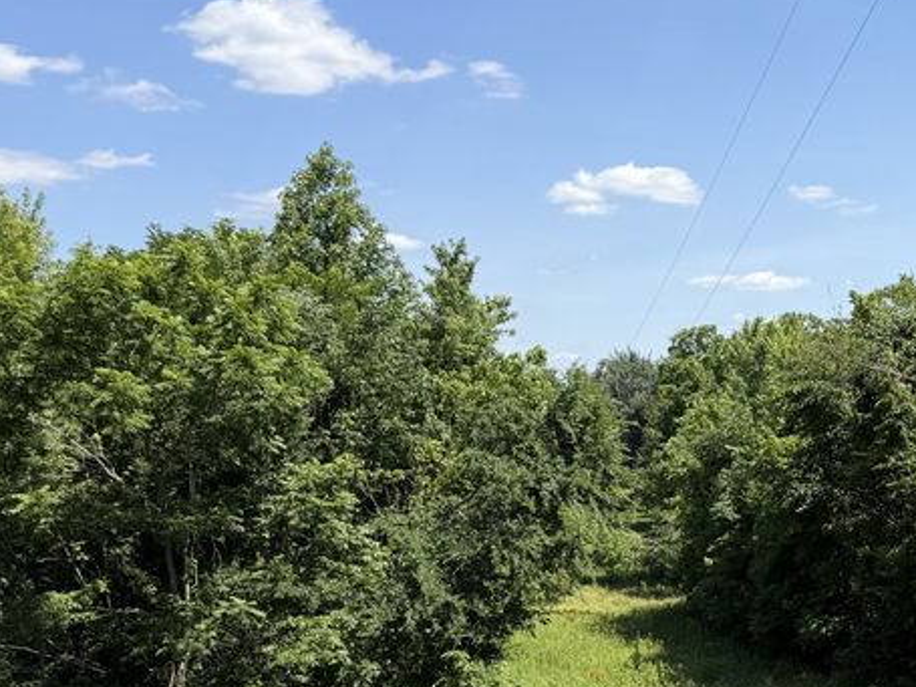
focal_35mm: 54
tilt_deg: -3.7
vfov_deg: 26.7
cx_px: 932
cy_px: 502
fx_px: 1429
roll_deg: +0.0
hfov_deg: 32.5
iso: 80
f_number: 1.78
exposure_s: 1/3021
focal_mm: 6.76
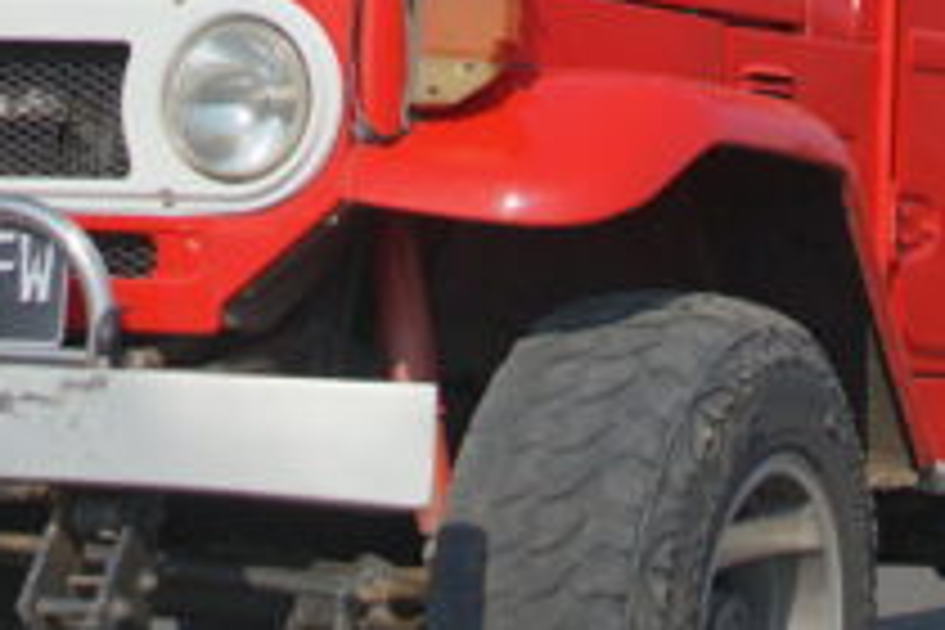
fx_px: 4803
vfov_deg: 7.5
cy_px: -81
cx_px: 698
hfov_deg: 11.2
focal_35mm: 183
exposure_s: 1/8000
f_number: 2.2
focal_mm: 50
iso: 160
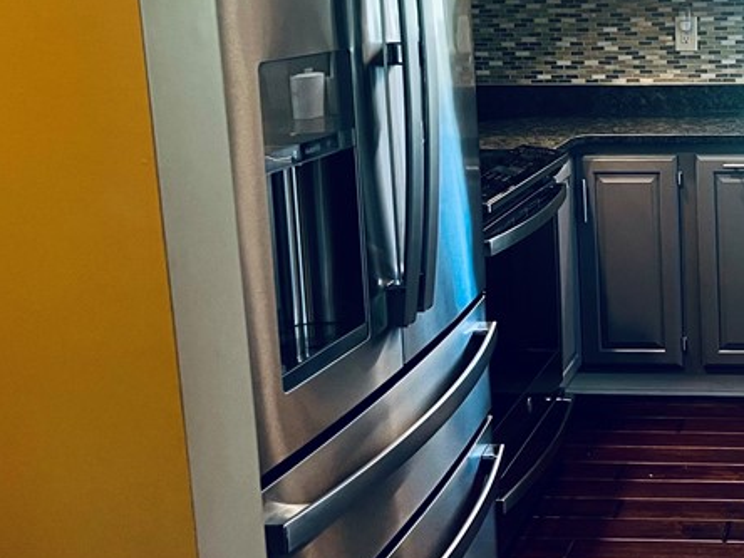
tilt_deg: -10.6
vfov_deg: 24.3
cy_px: 178
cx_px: 747
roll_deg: +1.4
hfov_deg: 29.9
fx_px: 1290
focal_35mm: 60
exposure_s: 1/60
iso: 80
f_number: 1.5
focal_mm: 5.7
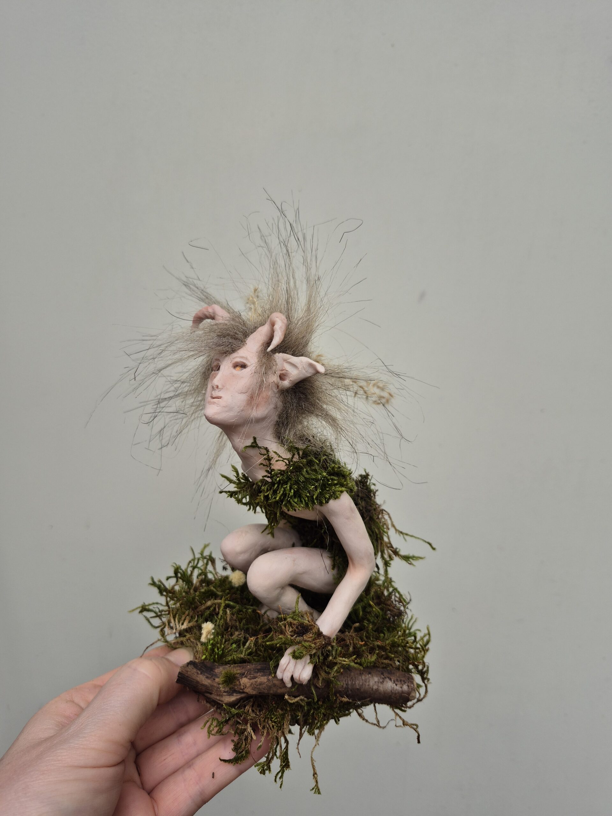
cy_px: 408
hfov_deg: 58.9
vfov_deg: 73.9
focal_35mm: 23
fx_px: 542
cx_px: 306
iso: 25
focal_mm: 5.4
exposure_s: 1/420
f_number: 1.8
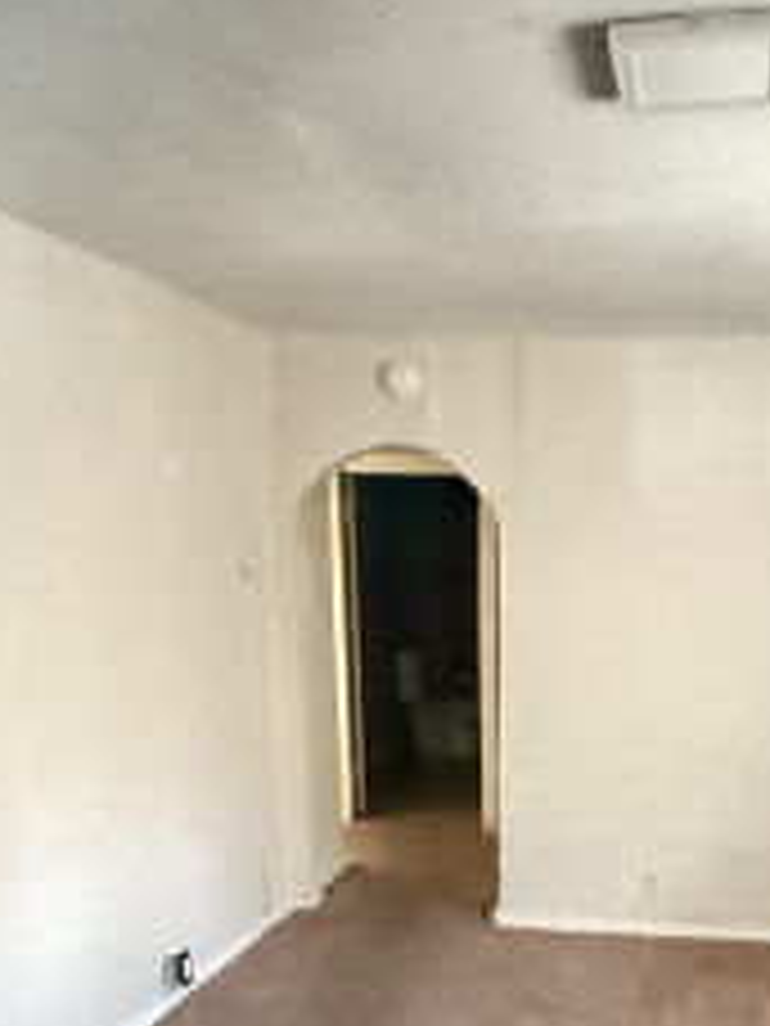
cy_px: 871
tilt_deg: -14.8
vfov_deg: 42.9
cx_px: 522
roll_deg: -0.3
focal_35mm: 41
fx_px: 1216
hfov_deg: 34.8
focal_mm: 2.22
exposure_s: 1/45
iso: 1250
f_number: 2.2
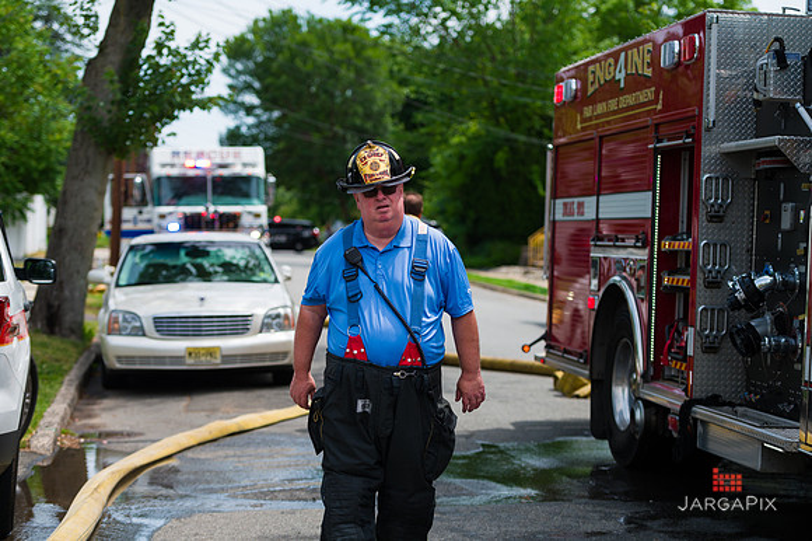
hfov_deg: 25.4
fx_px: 1803
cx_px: 406
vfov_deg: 17.0
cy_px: 270
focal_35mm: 80
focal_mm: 80
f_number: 3.2
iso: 200
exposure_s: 1/2500
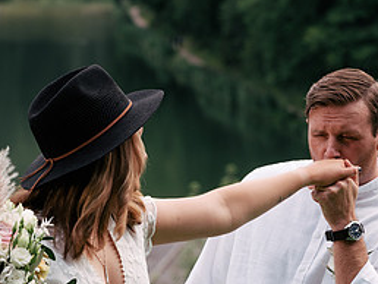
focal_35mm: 270
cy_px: 196
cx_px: 210
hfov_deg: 7.3
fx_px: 2951
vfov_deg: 5.5
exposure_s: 1/250
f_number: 8
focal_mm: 125
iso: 500
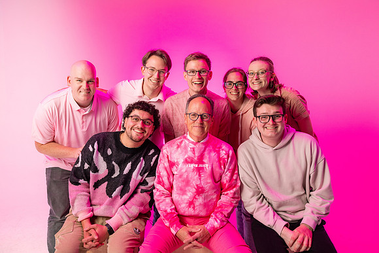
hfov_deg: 65.5
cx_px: 190
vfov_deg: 46.4
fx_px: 295
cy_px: 126
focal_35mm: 28
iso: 640
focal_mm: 28
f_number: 4
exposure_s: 1/320
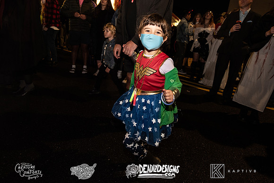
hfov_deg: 79.7
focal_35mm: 22
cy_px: 79
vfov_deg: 58.0
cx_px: 135
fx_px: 164
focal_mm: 19
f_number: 3.5
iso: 2000
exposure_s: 1/80
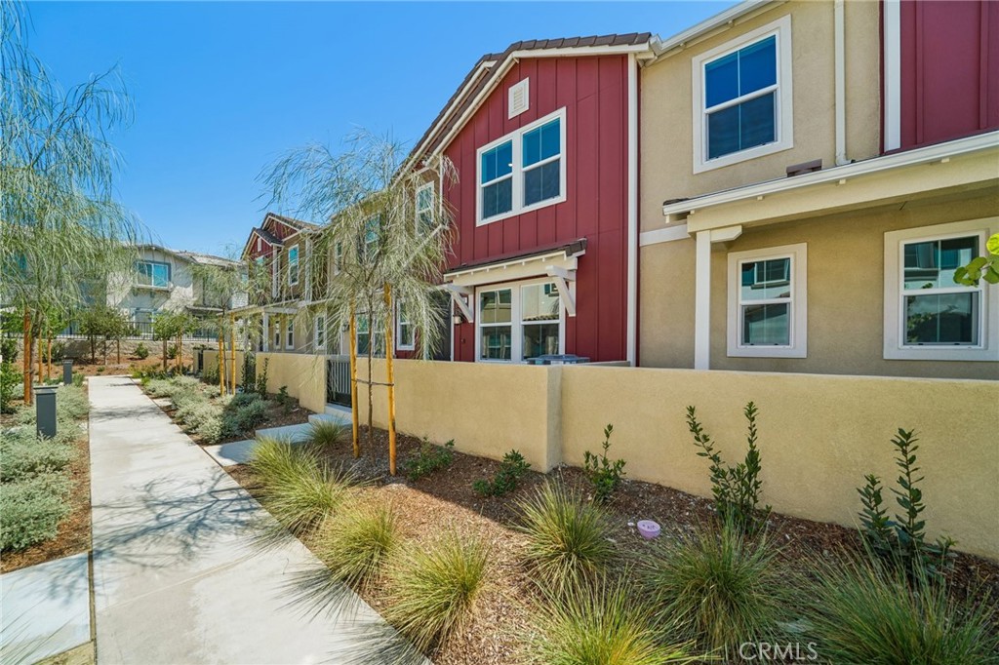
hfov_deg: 112.6
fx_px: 333
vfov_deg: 90.0
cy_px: 332
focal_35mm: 12
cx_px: 500
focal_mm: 12
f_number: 8
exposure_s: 1/125
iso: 100
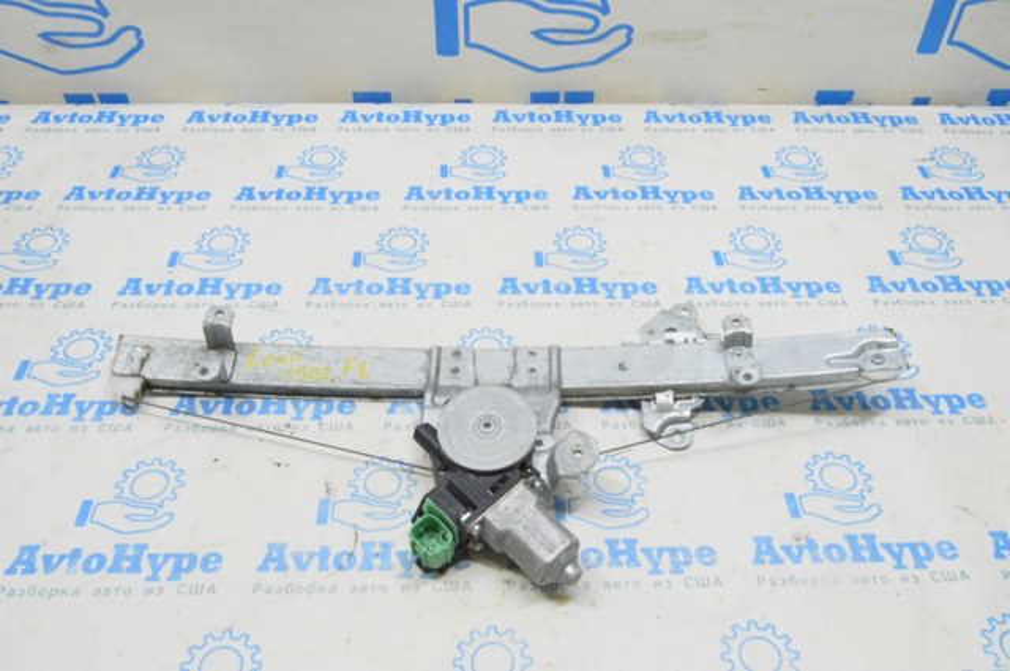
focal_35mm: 33
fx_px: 925
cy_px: 336
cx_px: 505
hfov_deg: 57.3
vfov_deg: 39.9
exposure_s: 1/20
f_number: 20
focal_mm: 22
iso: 6400
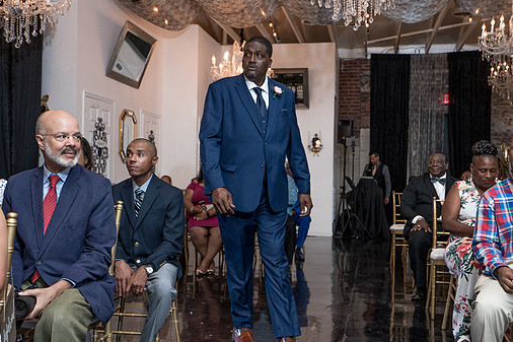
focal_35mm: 41
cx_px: 265
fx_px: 584
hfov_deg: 47.4
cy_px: 174
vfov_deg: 32.6
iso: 2000
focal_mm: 31
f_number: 4
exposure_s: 1/200
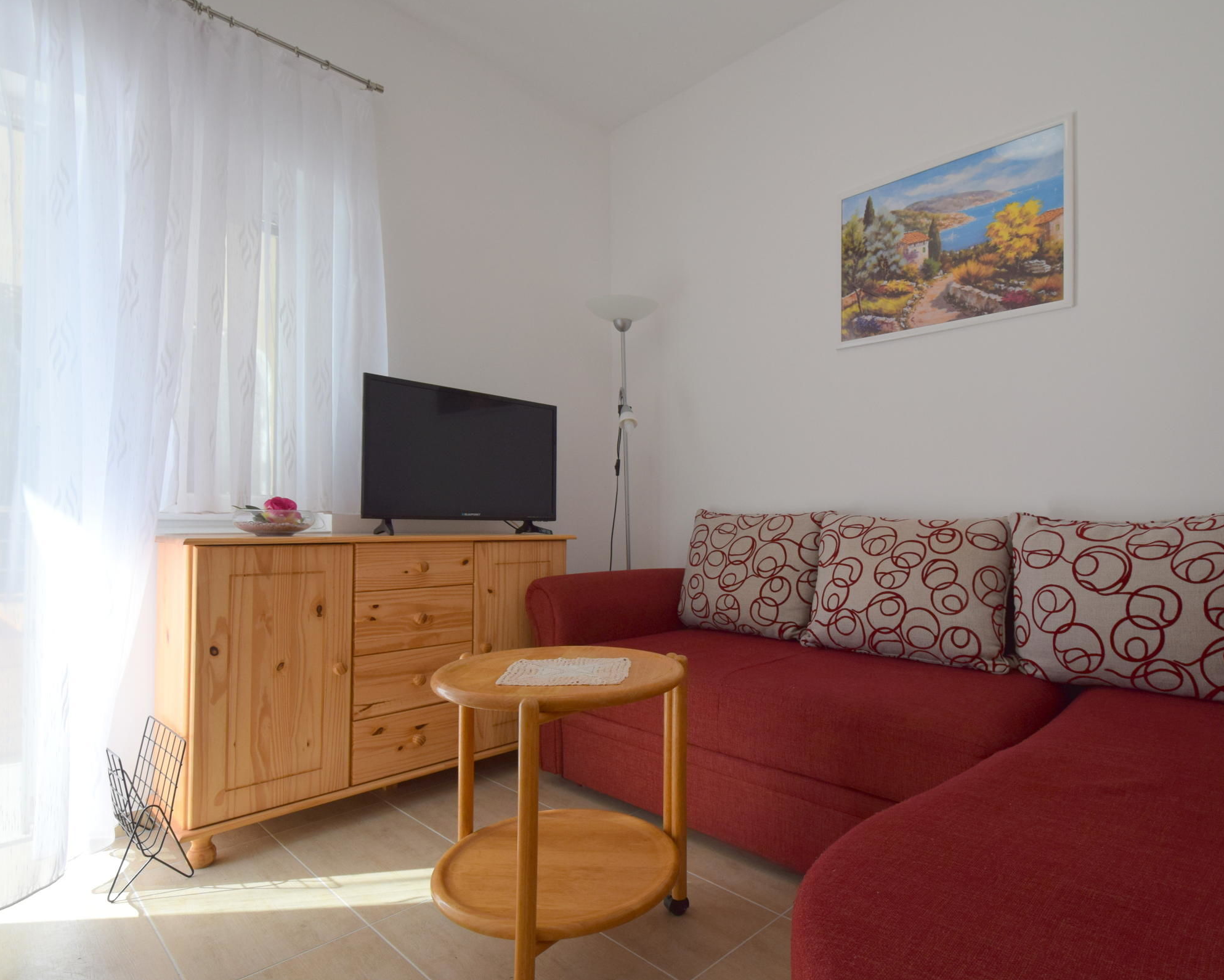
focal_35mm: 17
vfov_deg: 77.0
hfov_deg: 89.3
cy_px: 491
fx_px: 616
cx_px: 677
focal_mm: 10
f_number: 8
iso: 400
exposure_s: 1/250
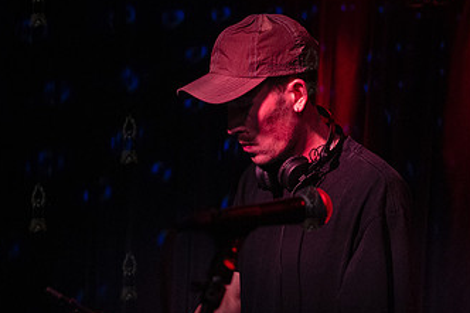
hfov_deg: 35.3
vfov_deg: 24.1
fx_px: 731
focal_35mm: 56
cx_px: 310
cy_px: 207
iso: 12800
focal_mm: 32
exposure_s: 1/400
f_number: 3.5
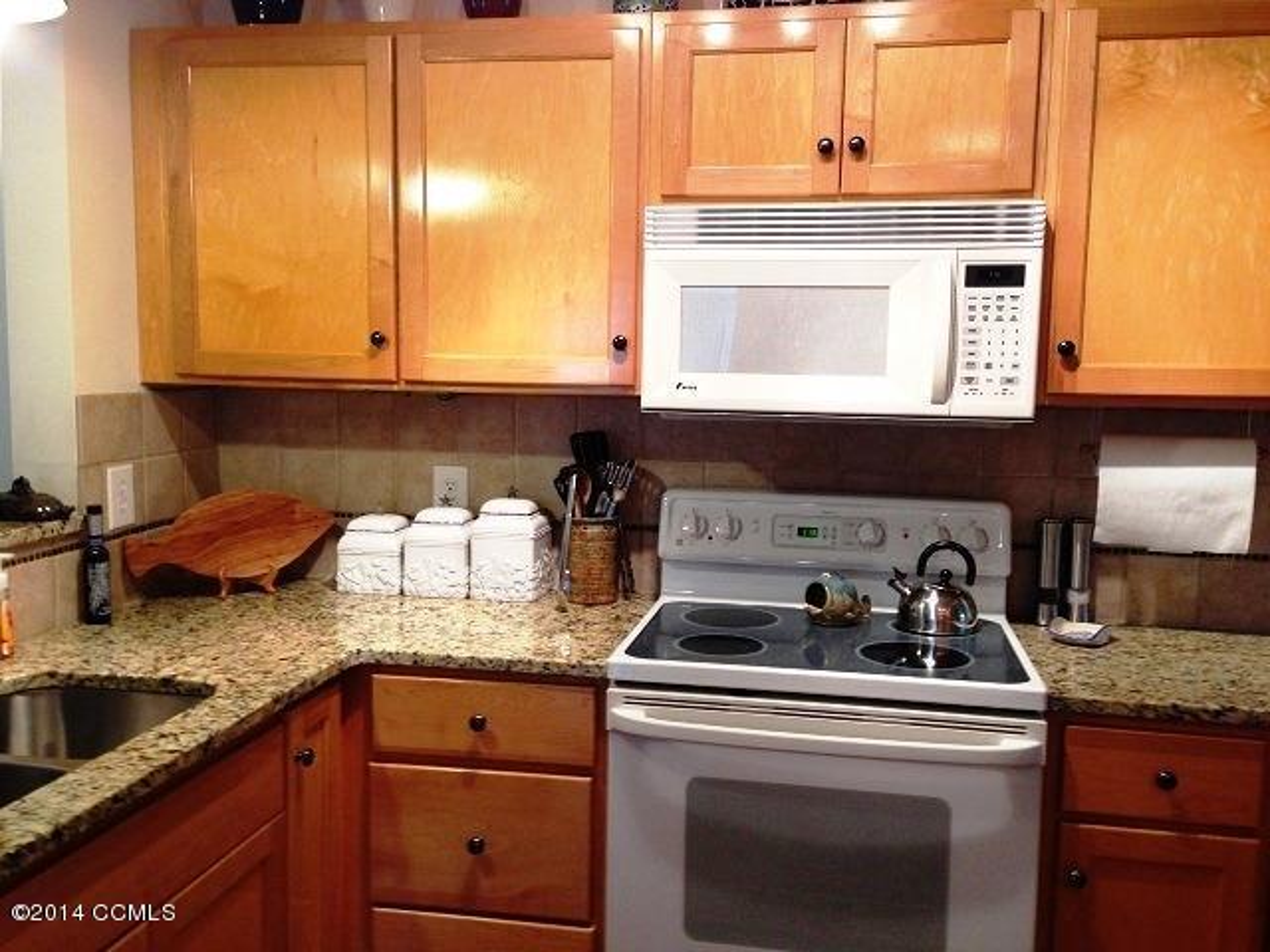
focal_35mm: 33
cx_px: 635
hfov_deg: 55.4
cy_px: 476
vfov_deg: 42.9
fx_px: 1211
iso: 80
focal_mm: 4.12
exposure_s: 1/20
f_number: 2.4
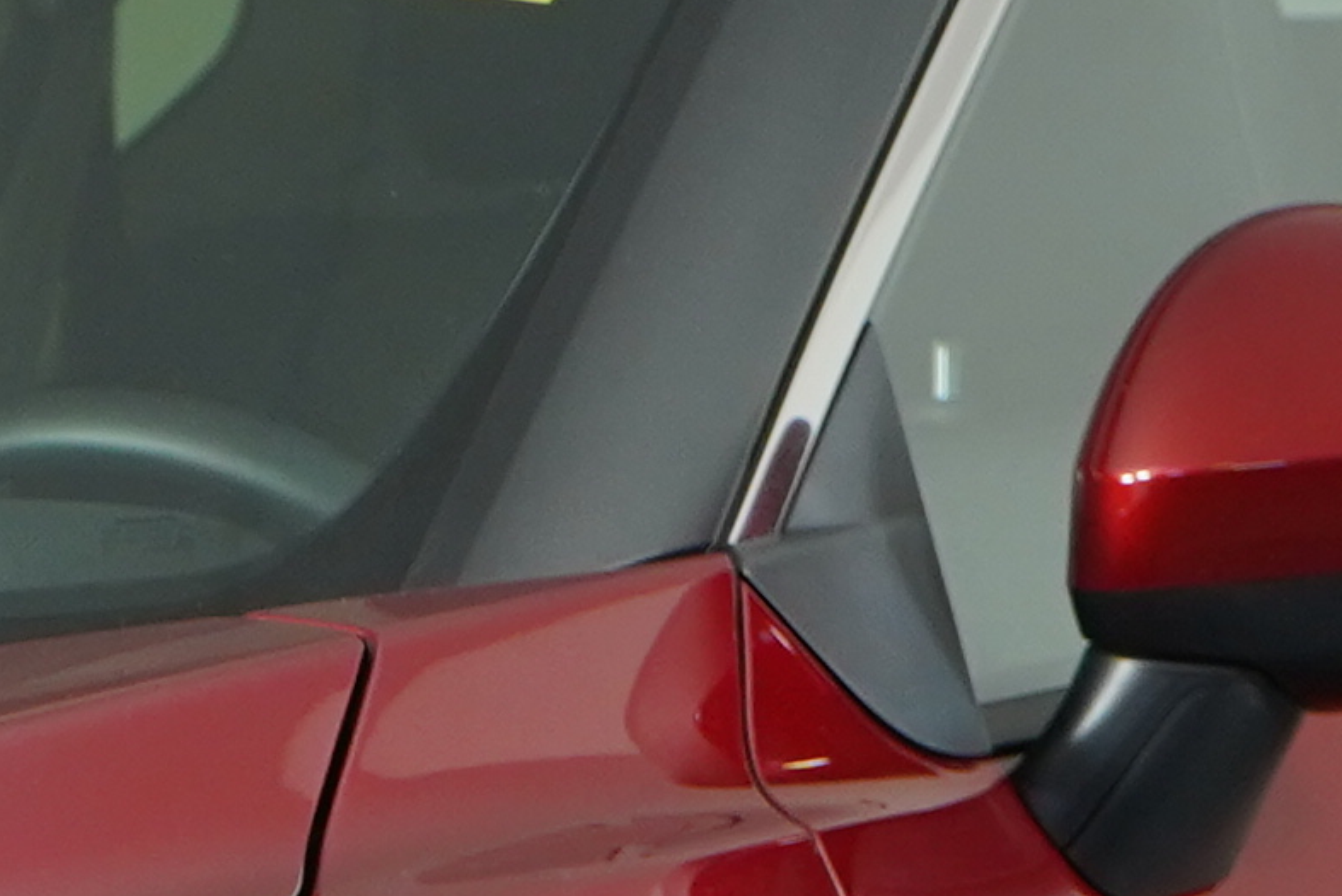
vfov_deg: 3.2
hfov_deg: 4.8
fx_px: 15919
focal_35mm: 427
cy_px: 1410
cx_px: -897
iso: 800
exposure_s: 1/160
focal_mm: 56
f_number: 5
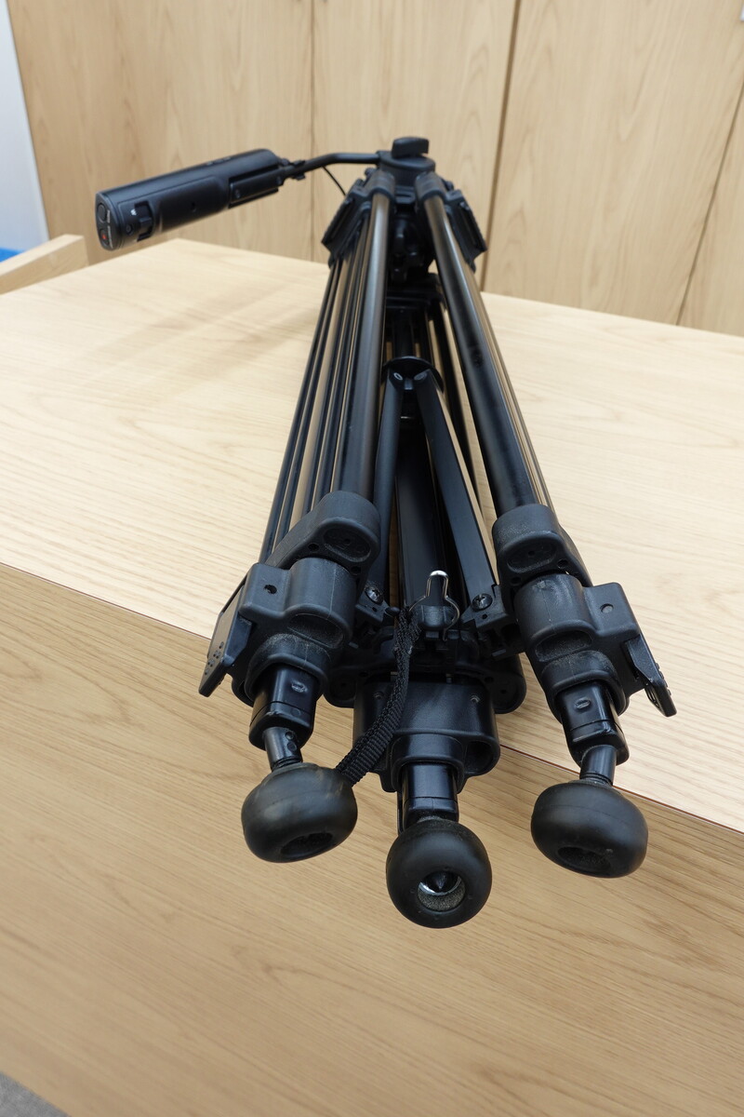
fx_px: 744
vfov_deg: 73.7
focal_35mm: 24
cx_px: 372
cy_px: 558
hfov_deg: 53.1
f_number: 5
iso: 320
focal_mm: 8.8
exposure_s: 1/30
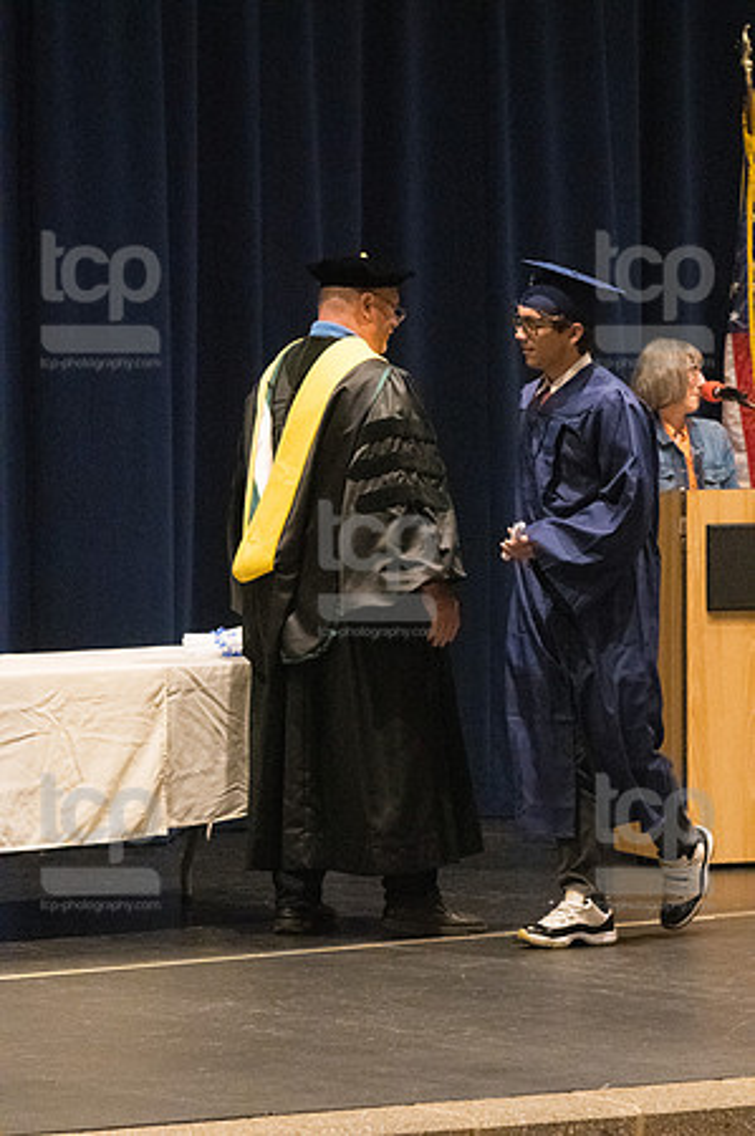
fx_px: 6369
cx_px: 378
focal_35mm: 202
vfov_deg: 10.2
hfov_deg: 6.8
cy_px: 568
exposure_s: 1/250
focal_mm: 135
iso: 8000
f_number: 4.5
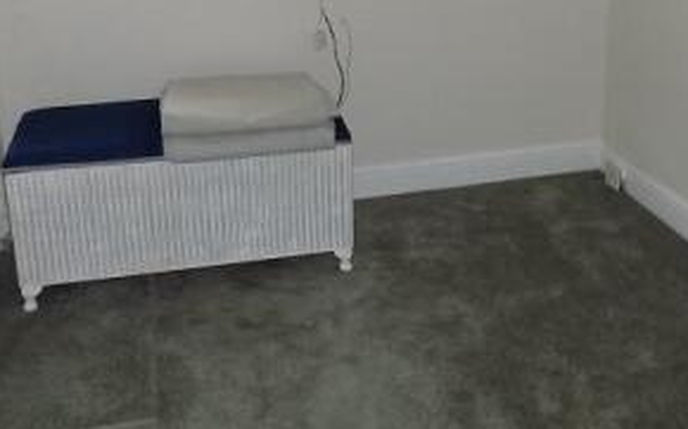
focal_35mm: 49
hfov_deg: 40.6
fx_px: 918
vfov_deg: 25.8
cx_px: 457
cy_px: 77
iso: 200
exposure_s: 1/30
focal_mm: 4
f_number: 3.1
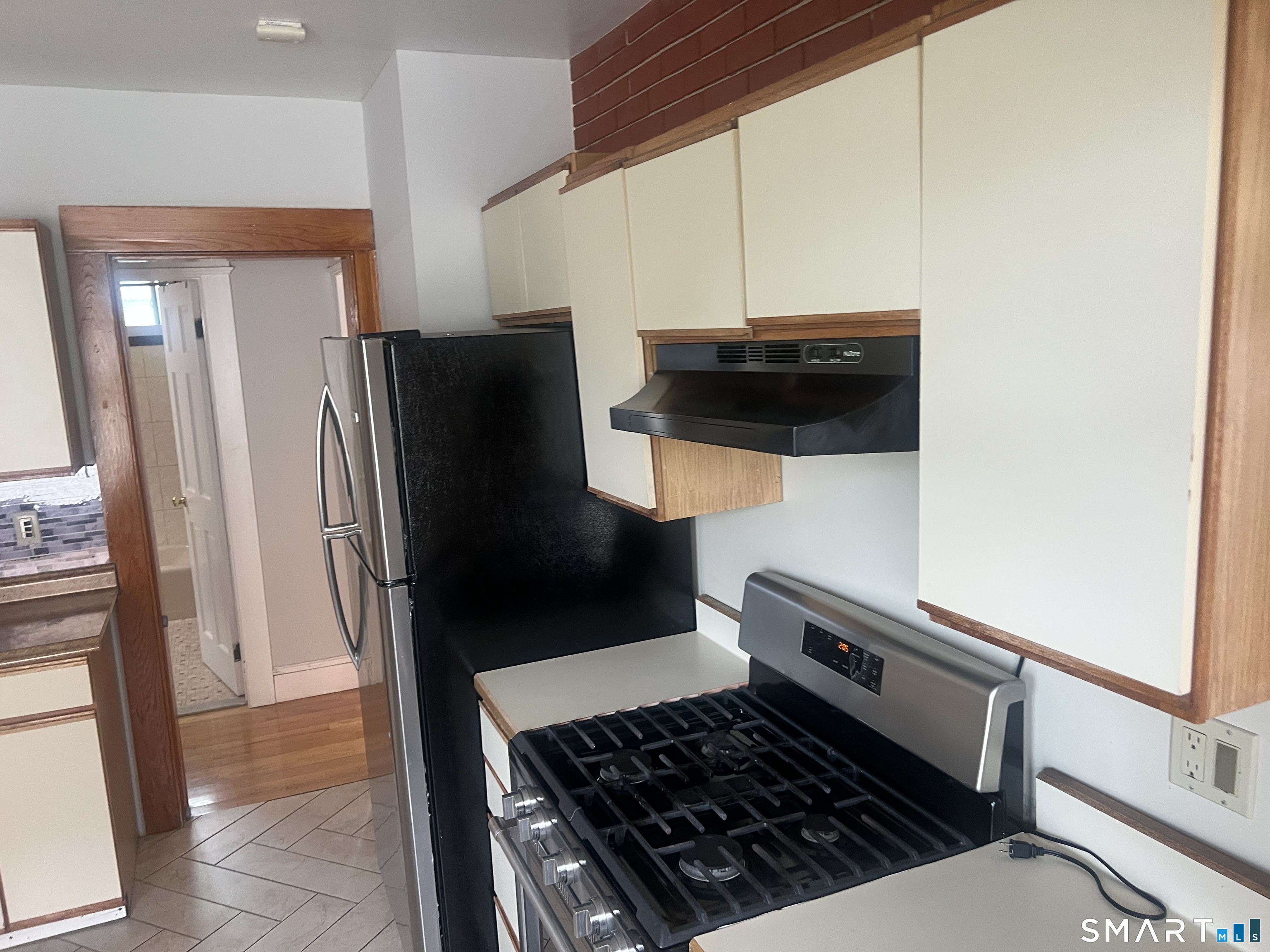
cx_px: 635
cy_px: 476
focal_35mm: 26
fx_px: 954
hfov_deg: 67.3
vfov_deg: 53.1
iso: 125
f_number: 1.5
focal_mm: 5.7
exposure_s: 1/79
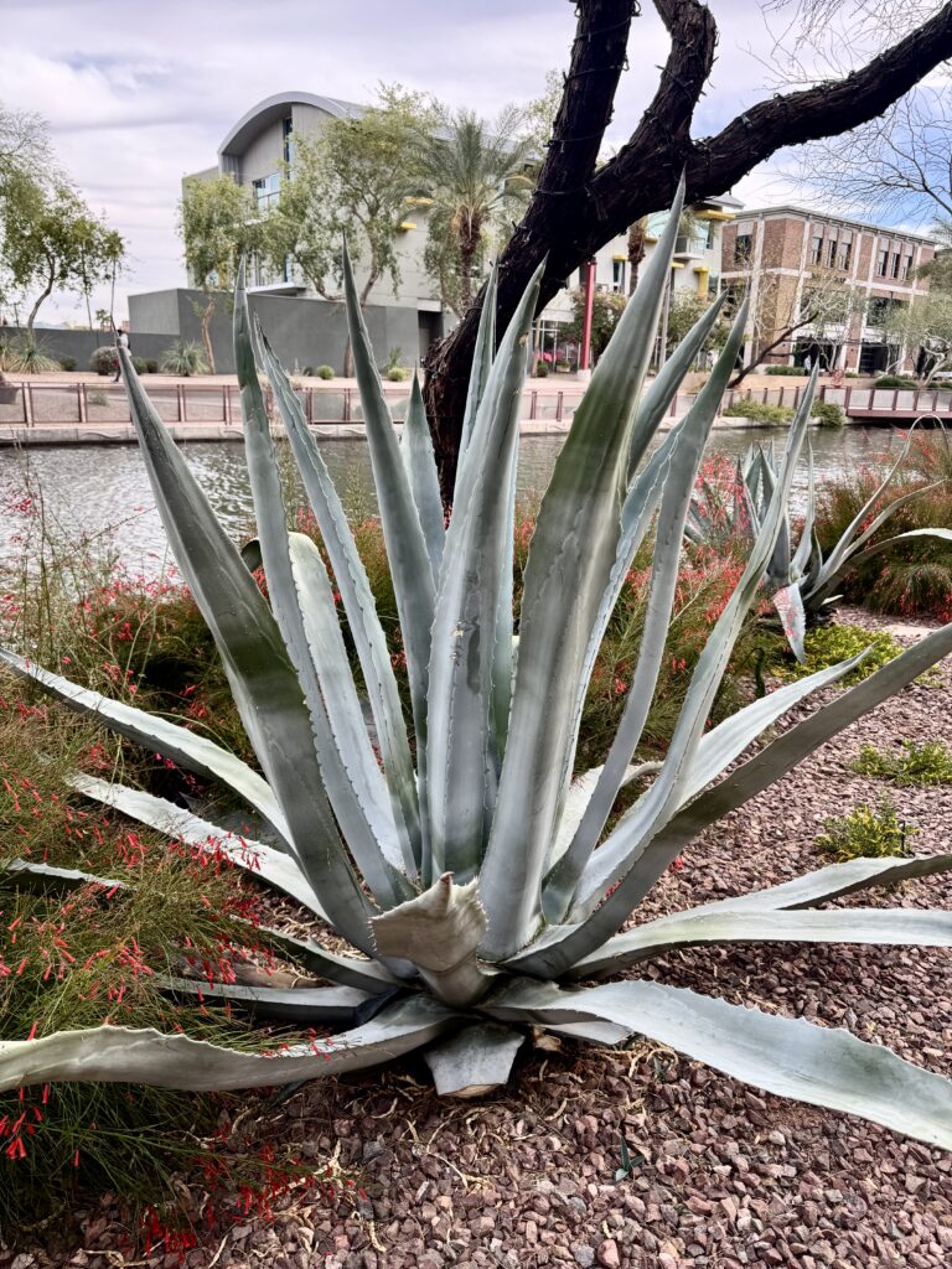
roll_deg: -2.2
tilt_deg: -16.0
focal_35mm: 24
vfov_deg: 71.6
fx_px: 880
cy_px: 634
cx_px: 476
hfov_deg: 56.8
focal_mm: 6.76
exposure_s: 1/900
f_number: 1.78
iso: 80
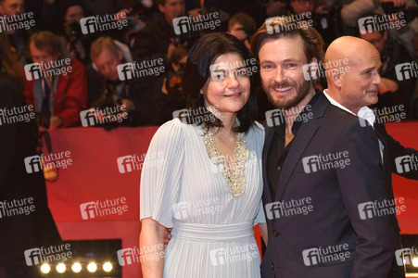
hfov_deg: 28.9
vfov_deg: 19.4
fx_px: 812
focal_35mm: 70
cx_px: 209
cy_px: 139
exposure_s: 1/320
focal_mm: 70
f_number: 5
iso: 1250
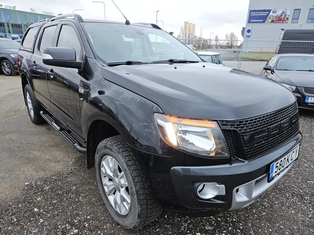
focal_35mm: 23
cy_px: 118
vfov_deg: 58.9
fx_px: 209
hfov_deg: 73.9
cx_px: 157
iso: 125
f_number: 1.8
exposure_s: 1/100
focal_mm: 5.4
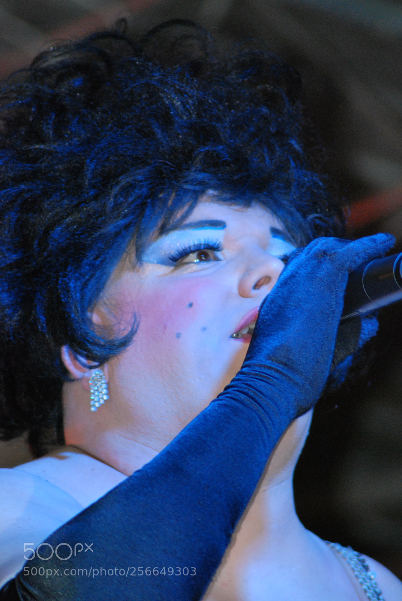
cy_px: 300
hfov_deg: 3.1
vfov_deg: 4.6
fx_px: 7516
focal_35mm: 450
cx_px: 201
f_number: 5.6
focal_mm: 300
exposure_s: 1/60
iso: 900
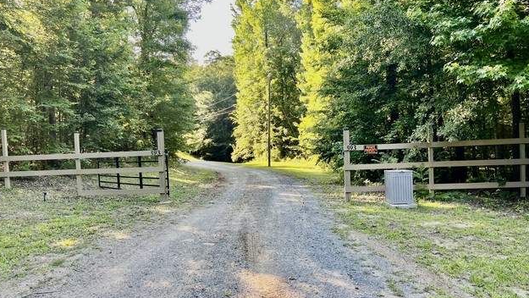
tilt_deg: -2.6
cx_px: 259
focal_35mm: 29
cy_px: 152
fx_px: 407
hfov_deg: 66.0
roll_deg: +2.2
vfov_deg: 40.2
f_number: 1.6
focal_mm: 5.1
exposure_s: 1/167
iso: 40
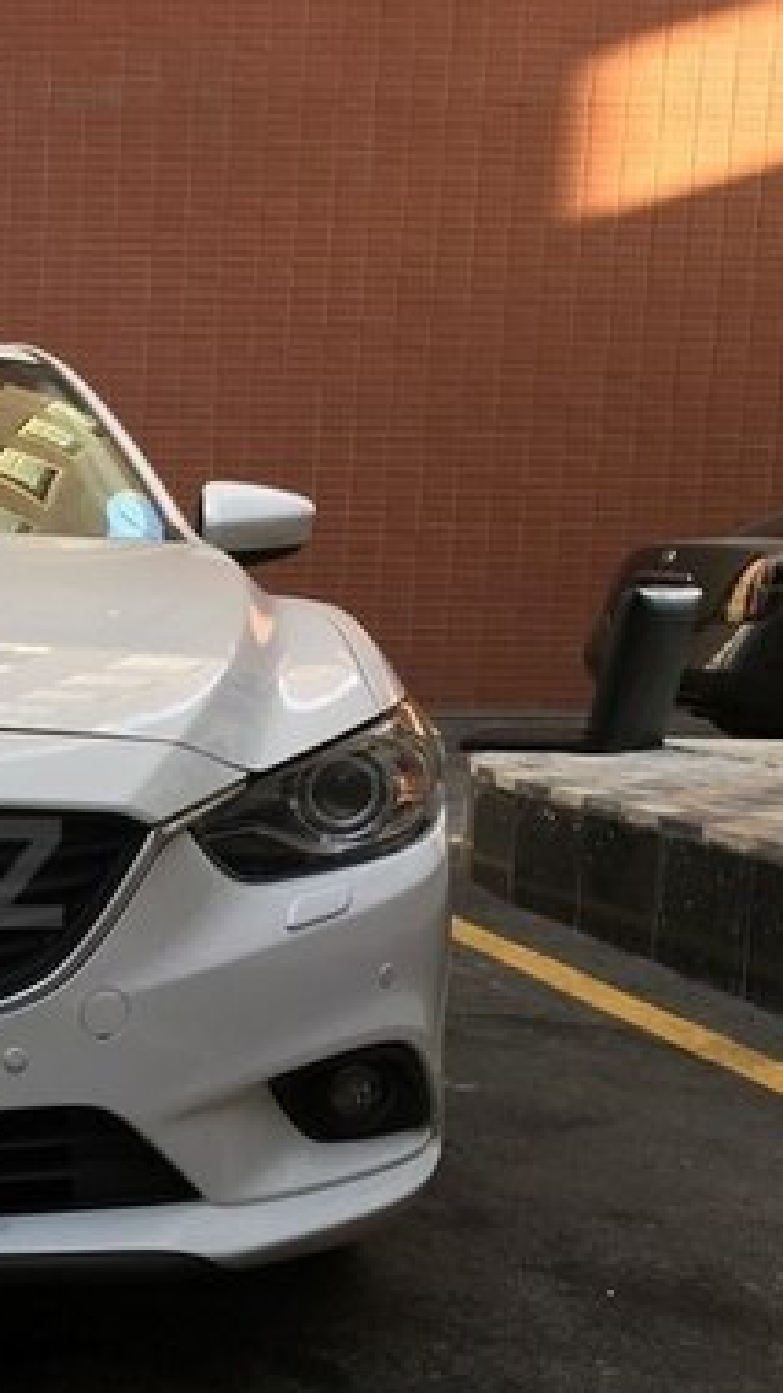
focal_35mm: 55
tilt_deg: -8.6
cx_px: -312
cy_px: 873
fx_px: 2031
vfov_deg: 37.6
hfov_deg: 19.6
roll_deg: -0.2
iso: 25
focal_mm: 4.15
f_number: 2.2
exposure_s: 1/100
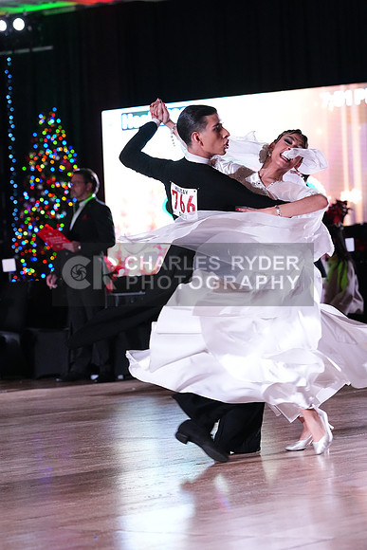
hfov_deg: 9.9
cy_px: 275
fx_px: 2109
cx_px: 184
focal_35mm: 138
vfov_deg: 14.9
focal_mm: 138
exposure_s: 1/400
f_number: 5
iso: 8000
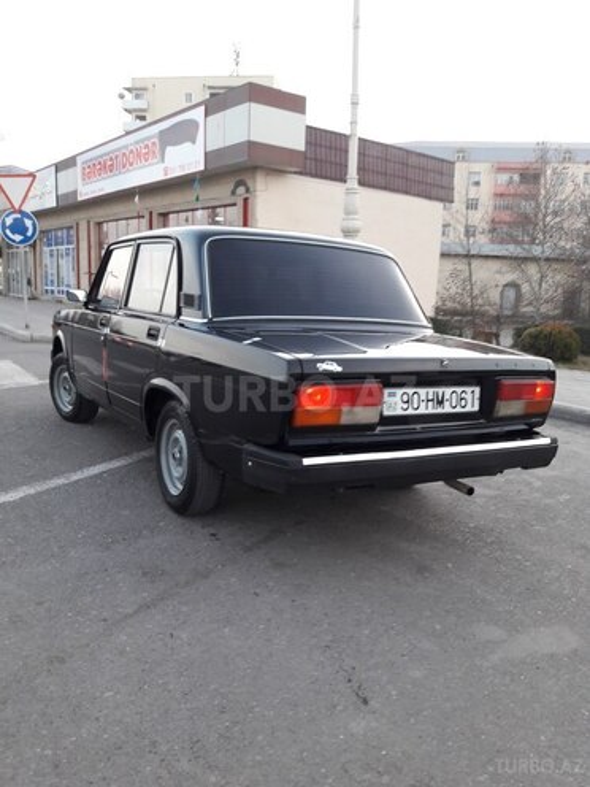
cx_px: 295
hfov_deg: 49.7
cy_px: 394
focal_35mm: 28
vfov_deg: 63.4
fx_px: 636
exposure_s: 1/33
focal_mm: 3.7
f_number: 1.9
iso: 64
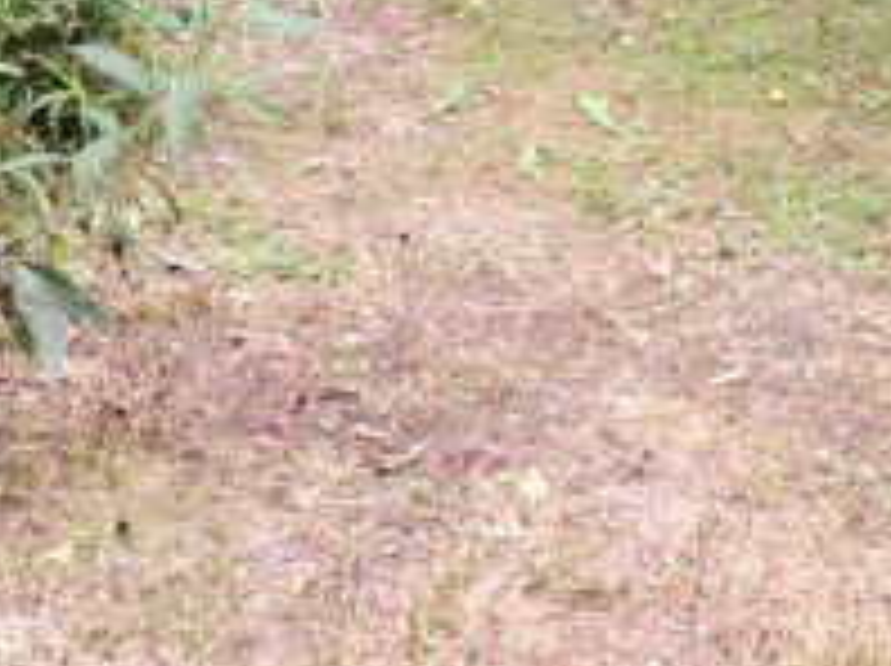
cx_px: 560
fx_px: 2082
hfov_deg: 24.1
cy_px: -189
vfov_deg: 17.1
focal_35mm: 81
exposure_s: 1/80
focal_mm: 4.3
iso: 100
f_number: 3
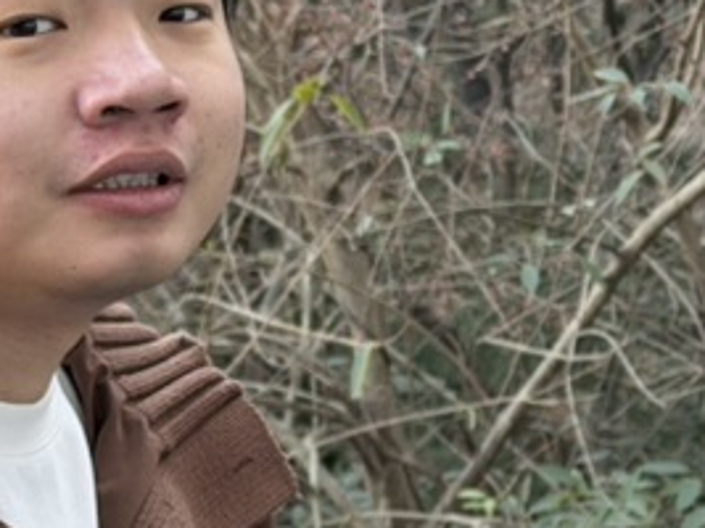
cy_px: 409
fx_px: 3746
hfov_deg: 10.4
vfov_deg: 8.1
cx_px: -304
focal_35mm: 184
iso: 64
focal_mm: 6.76
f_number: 1.78
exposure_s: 1/175
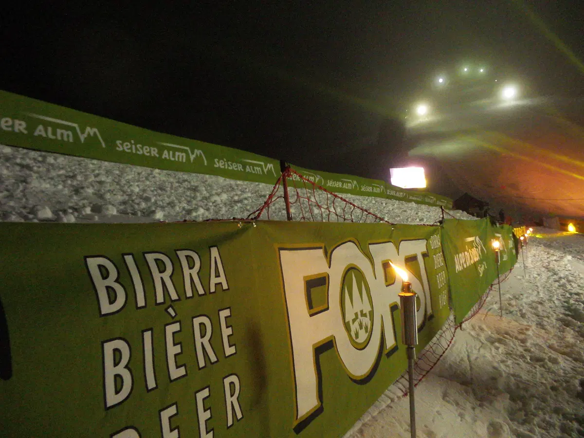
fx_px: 388
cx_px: 292
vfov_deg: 58.9
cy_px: 219
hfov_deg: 73.9
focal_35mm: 23
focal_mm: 4.1
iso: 1600
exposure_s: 1/100
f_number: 2.8
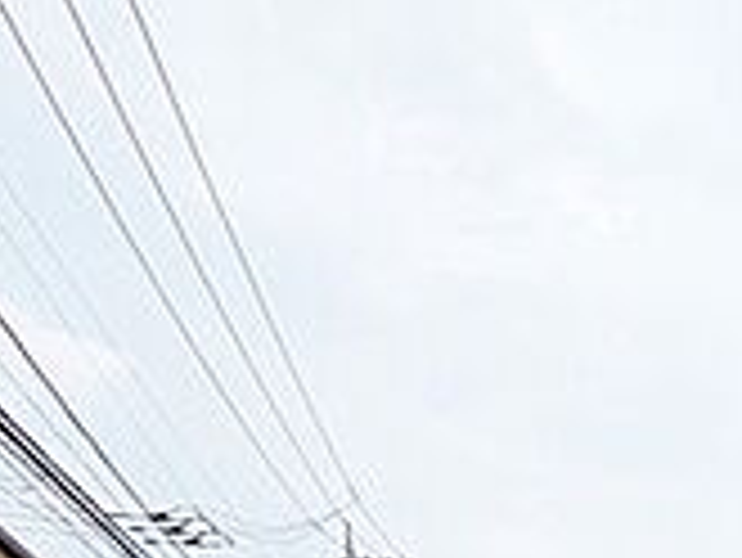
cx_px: 1160
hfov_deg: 25.8
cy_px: 1008
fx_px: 1094
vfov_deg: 20.3
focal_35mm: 51
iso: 49
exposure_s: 1/1689
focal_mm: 1.83
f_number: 2.2
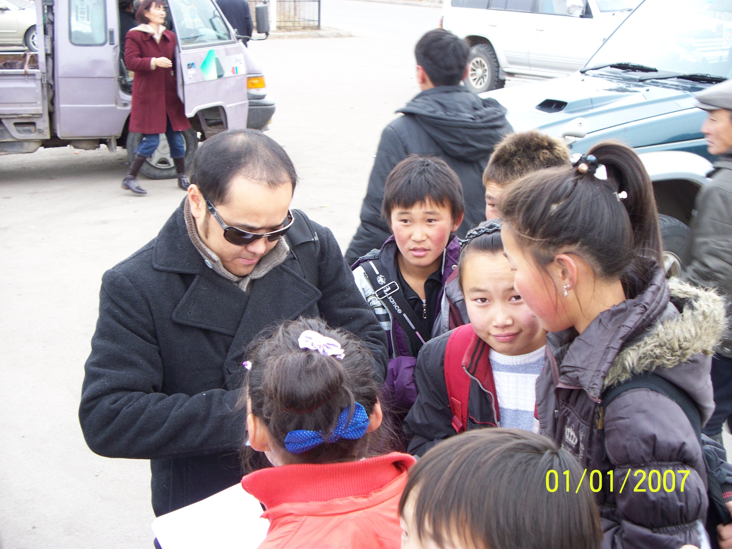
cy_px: 274
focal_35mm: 61
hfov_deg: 31.7
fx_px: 1290
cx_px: 366
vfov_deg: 24.0
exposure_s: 1/80
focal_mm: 12.89
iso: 100
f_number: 3.1
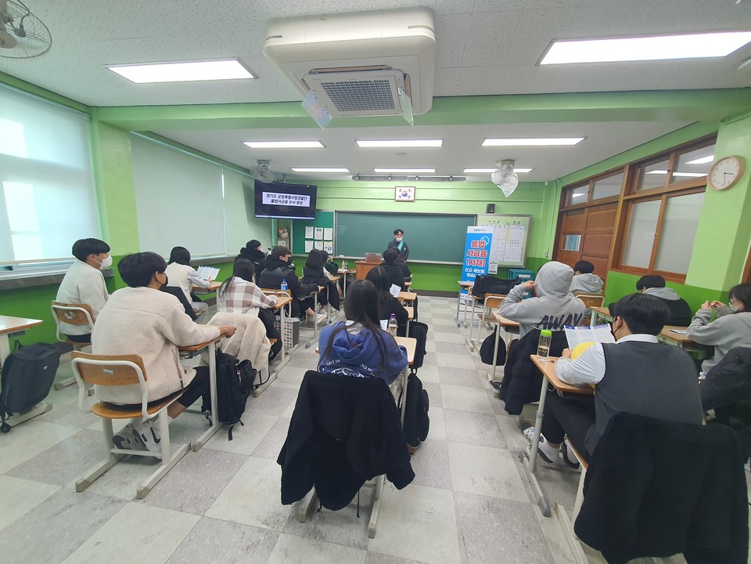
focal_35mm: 13
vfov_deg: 89.9
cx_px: 376
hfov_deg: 106.2
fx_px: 282
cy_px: 282
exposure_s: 1/60
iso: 100
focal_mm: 1.8
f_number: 2.2
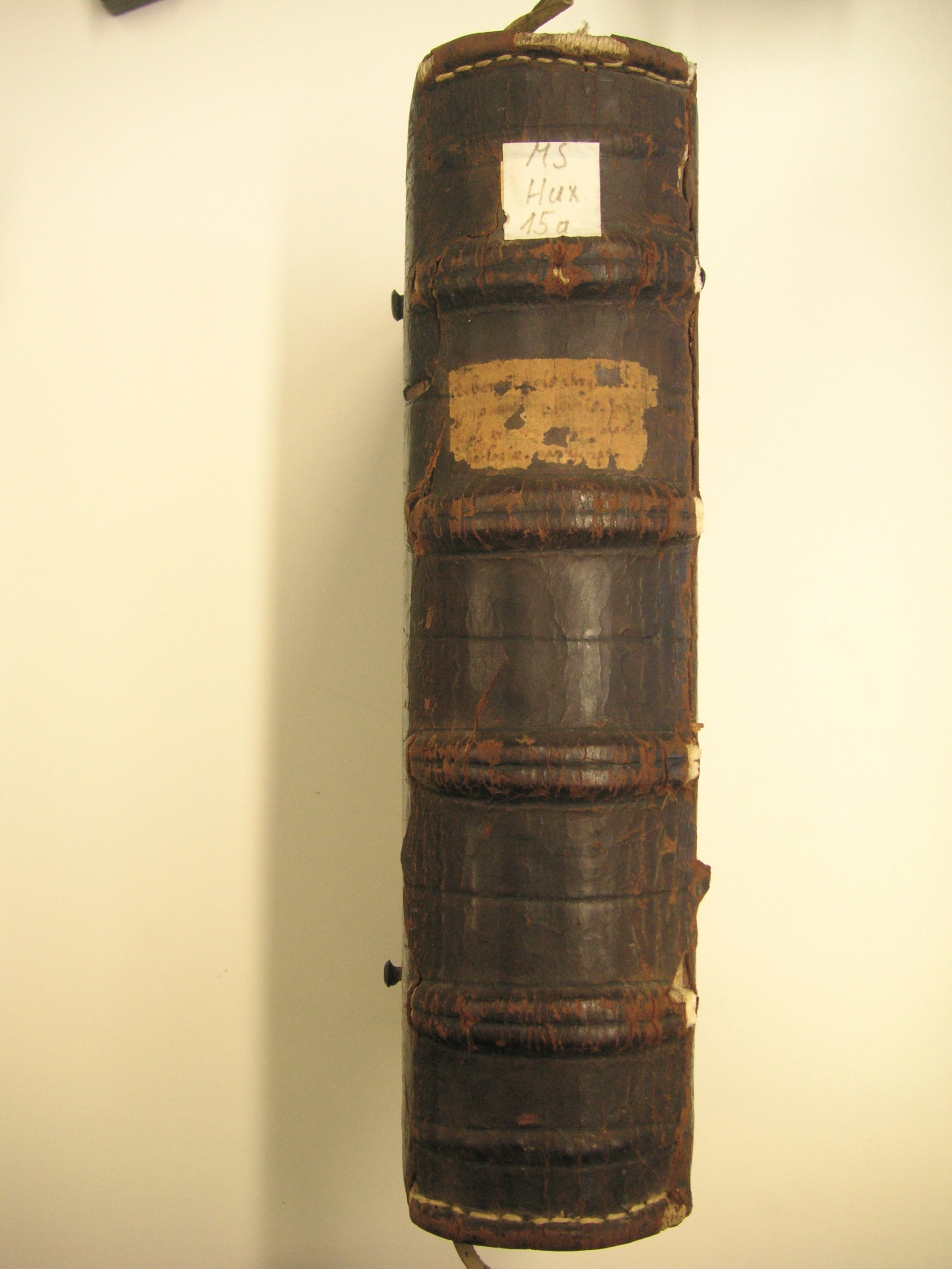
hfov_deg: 38.7
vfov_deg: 50.1
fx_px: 1357
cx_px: 476
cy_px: 634
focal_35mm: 37
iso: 80
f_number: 2.8
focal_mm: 6.1
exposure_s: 1/45
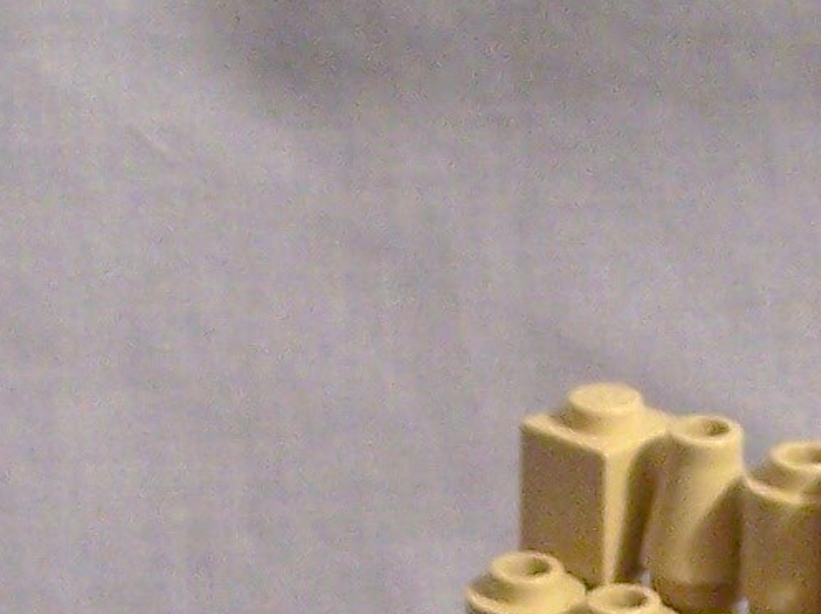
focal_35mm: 232
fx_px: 5498
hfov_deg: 8.5
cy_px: 1027
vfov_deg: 6.3
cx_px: 666
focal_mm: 8.6
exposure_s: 1/8
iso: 140
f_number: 3.4
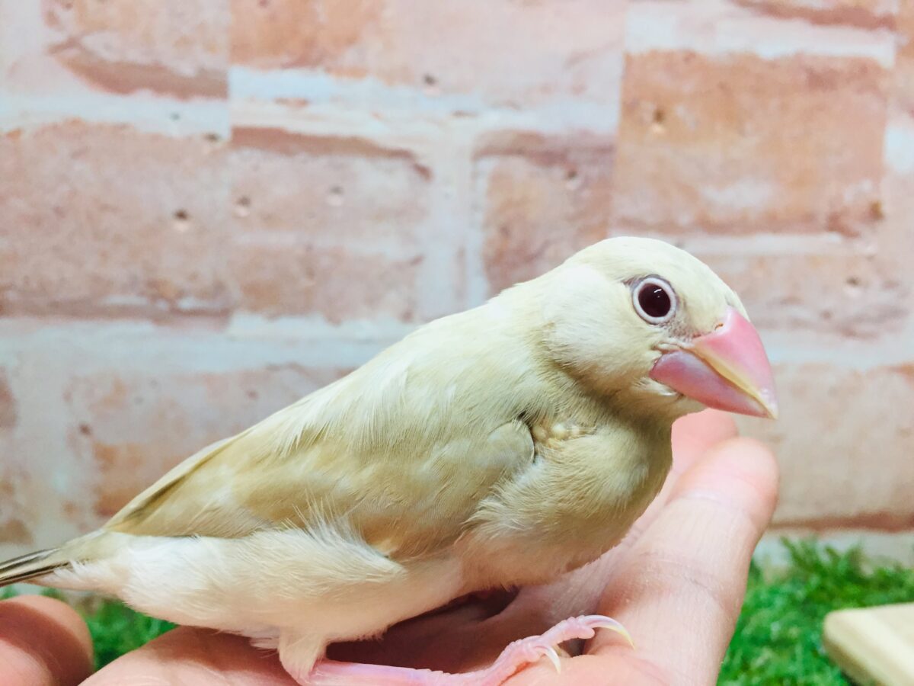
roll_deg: -1.4
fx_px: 766
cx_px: 457
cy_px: 343
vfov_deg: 48.2
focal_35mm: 29
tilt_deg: -8.8
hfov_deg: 61.7
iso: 50
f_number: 2.2
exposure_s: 1/30
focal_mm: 4.15
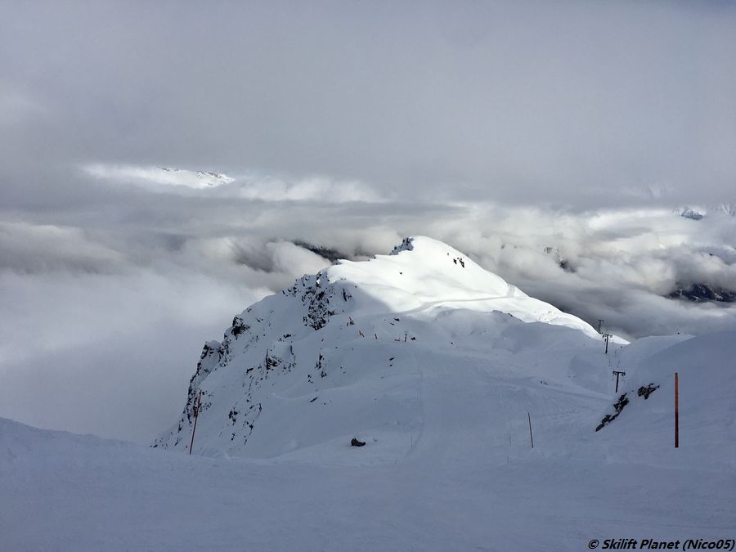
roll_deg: -3.2
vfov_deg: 48.2
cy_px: 276
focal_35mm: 29
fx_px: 617
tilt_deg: -6.3
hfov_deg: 61.7
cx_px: 368
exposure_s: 1/4049
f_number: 2.2
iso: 25
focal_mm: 4.15
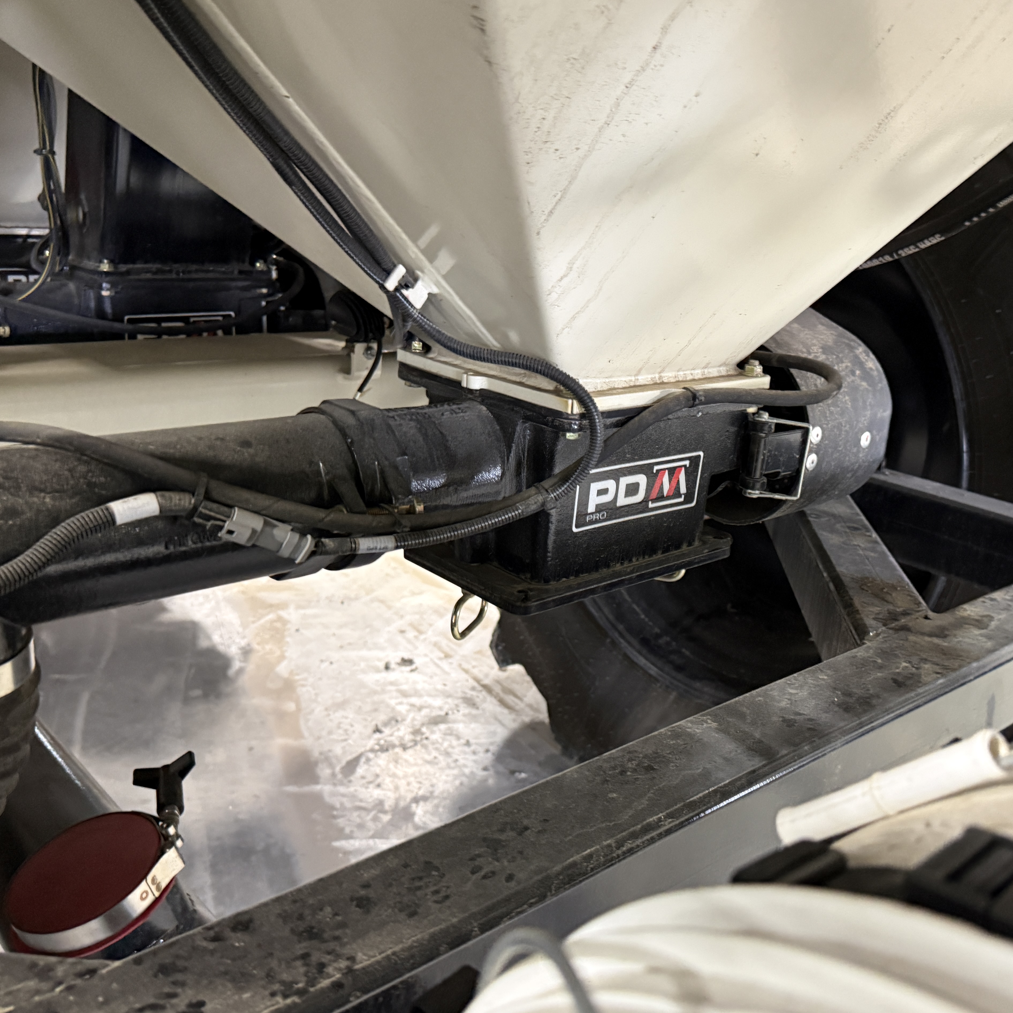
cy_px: 520
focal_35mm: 32
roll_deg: -3.3
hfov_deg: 50.9
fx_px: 1059
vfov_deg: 51.1
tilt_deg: -18.0
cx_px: 576
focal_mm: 6.76
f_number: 1.78
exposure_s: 1/40
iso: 640
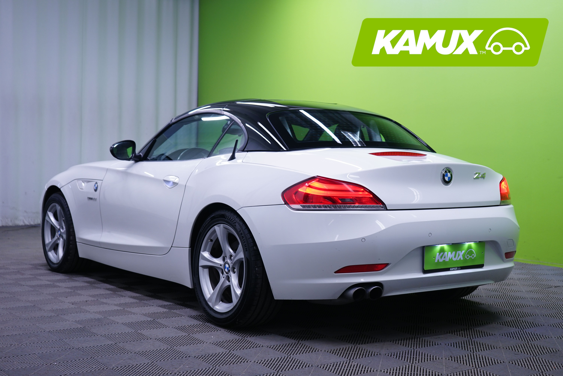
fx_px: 798
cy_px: 188
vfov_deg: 26.5
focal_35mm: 51
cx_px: 282
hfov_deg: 38.9
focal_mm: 51
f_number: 4.5
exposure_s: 1/15
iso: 400
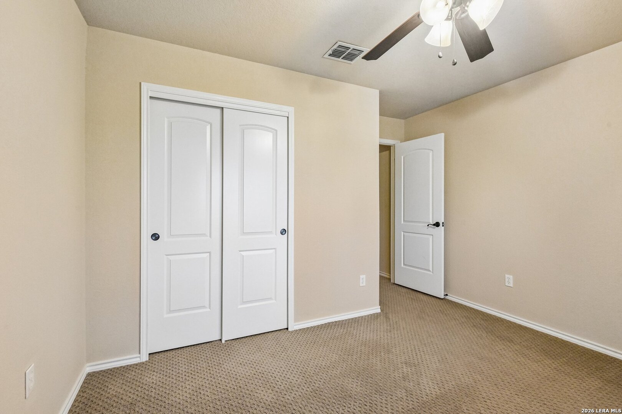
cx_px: 311
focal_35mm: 16
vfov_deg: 73.7
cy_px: 207
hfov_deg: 96.7
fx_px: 276
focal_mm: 16
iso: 4500
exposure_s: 1/15
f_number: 8
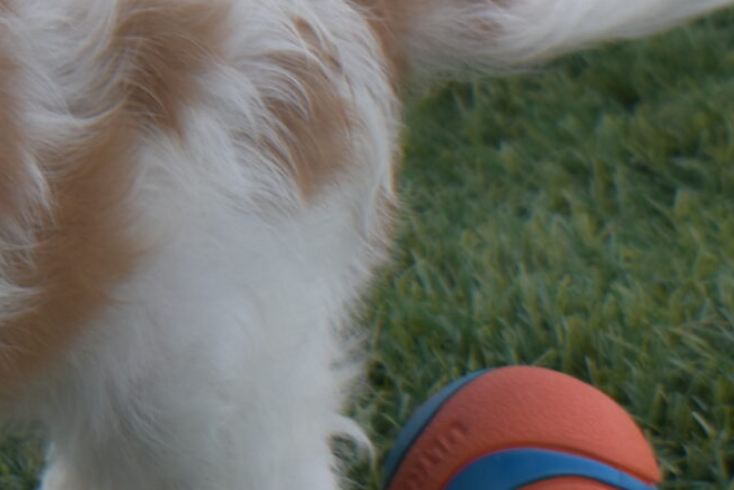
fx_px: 6523
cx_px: 137
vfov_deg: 4.3
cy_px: 116
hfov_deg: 6.4
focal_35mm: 320
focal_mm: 55
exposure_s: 1/320
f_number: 5.6
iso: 200
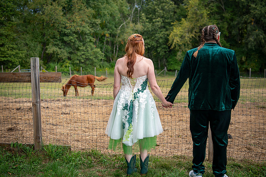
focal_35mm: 41
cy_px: 88
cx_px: 133
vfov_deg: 32.4
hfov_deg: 47.1
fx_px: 305
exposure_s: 1/125
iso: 50
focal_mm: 40
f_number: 3.2
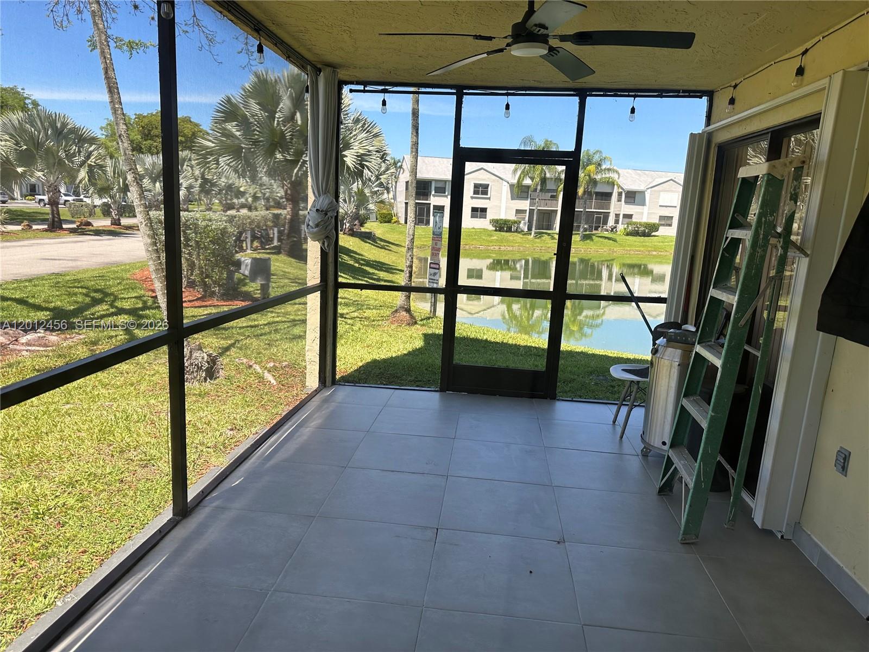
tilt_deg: -9.9
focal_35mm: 24
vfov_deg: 56.8
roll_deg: -3.3
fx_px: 602
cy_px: 326
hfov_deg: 71.6
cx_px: 434
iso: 80
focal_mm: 6.86
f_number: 1.78
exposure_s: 1/910
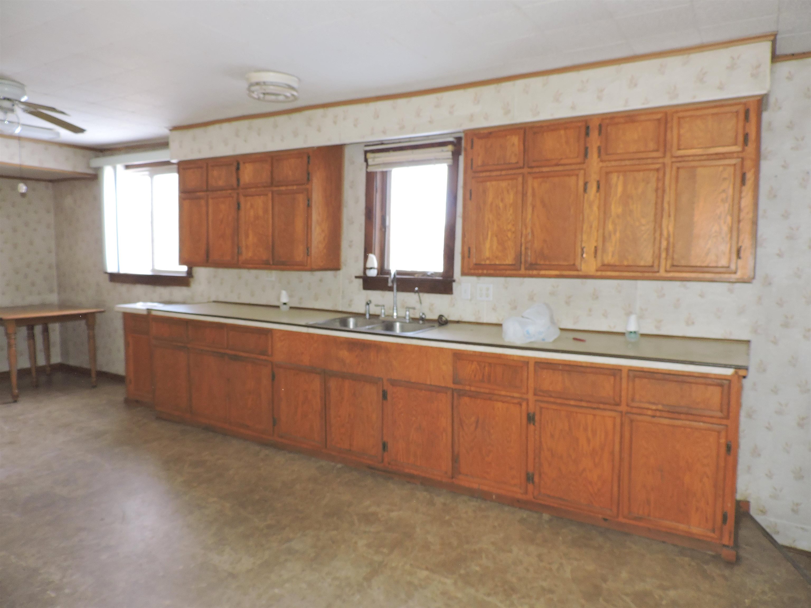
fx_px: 562
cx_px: 406
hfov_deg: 71.6
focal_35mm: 24
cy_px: 304
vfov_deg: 56.8
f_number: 3
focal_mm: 4.3
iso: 200
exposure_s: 1/30
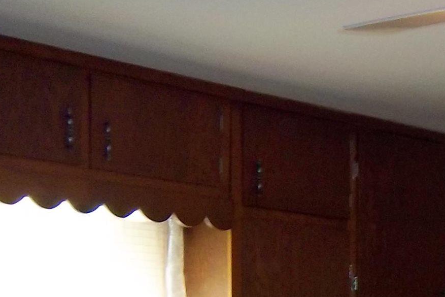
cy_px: 514
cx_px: 557
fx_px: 1261
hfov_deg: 18.8
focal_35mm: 102
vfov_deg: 12.4
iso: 160
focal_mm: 5.05
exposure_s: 1/30
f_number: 3.5
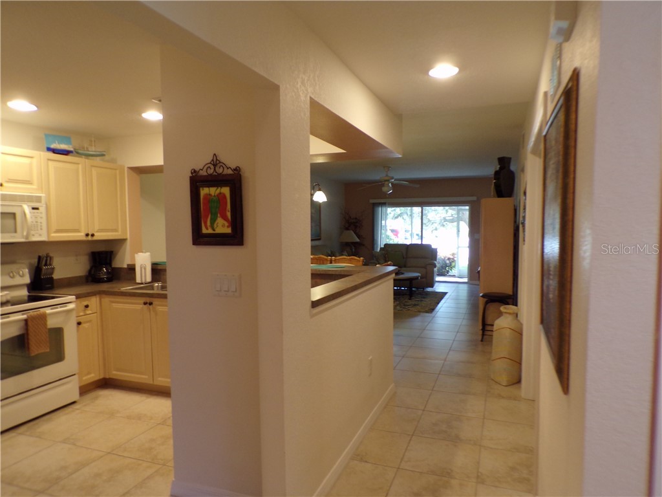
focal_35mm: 24
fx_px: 459
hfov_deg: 71.6
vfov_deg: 56.8
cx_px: 331
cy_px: 248
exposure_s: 1/34
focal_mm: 4.3
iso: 157
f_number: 3
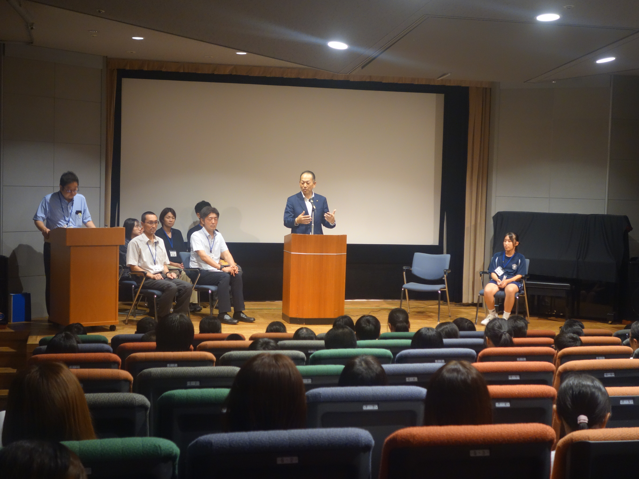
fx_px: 997
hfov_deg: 35.5
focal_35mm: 54
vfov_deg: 27.0
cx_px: 297
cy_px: 242
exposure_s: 1/40
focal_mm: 18.23
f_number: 3.2
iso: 800
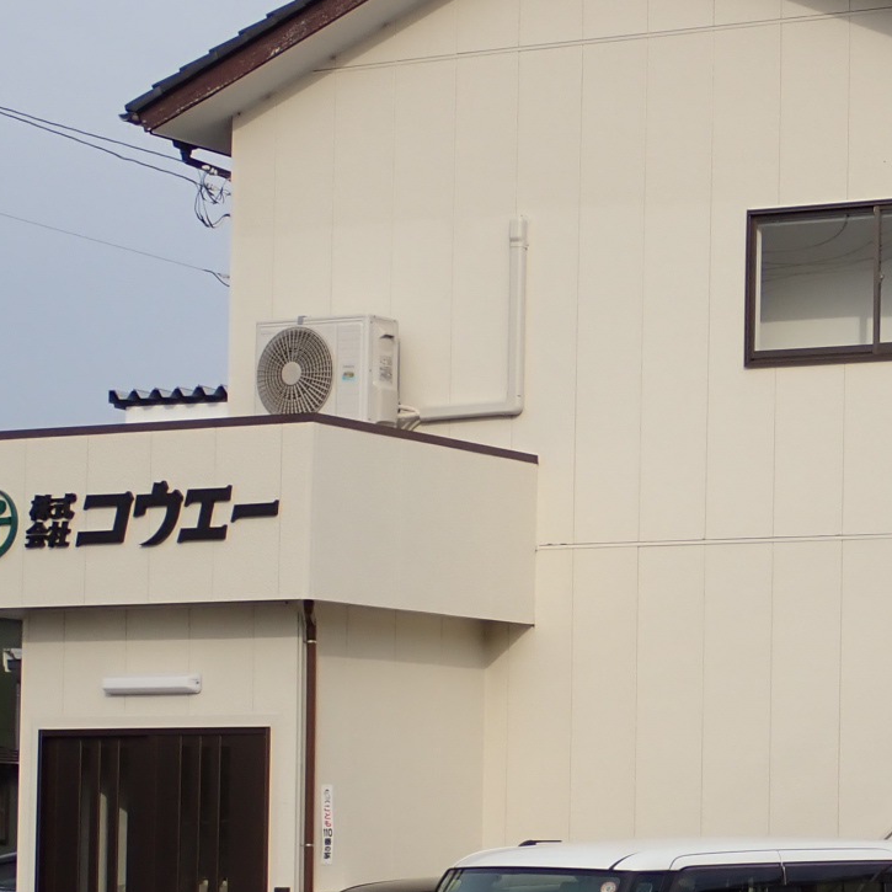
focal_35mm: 117
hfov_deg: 14.5
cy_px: 728
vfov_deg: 14.8
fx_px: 3411
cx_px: 1011
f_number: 4.5
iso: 100
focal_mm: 9.01
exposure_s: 1/640
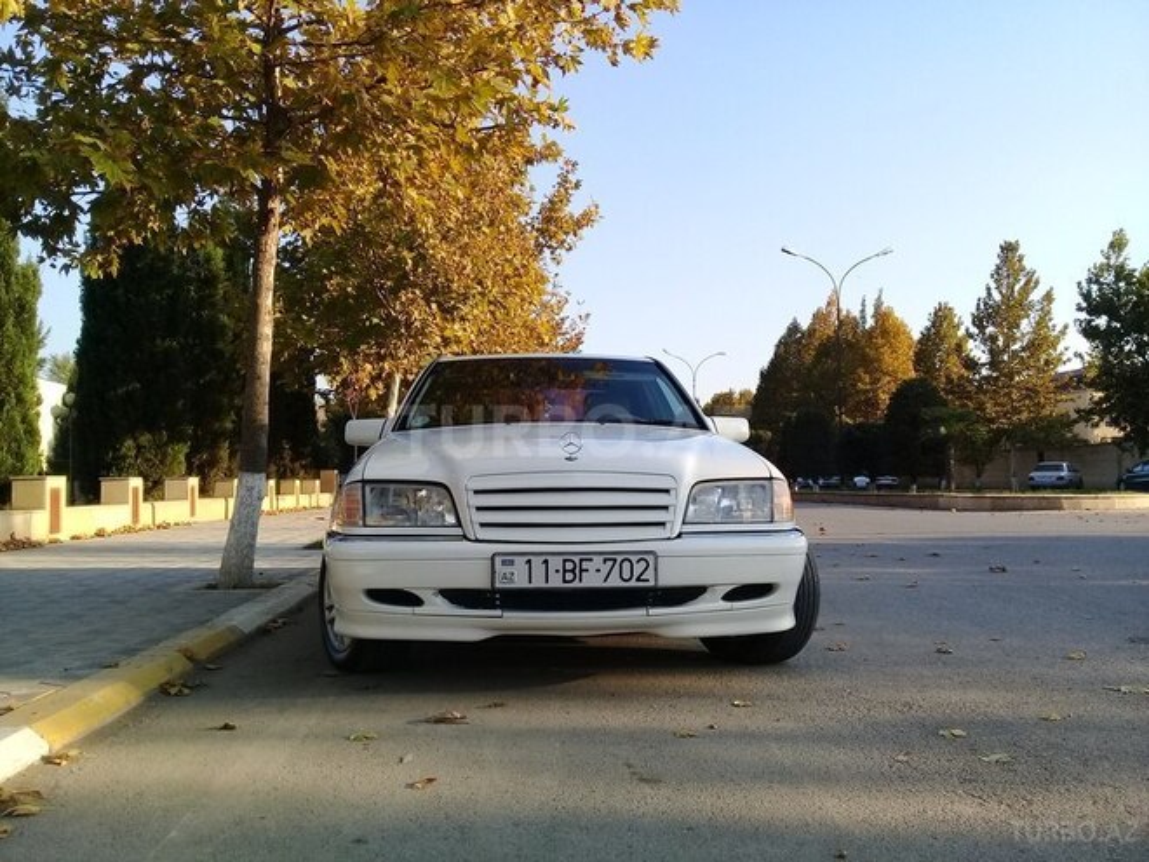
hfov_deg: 58.4
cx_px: 574
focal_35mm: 31
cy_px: 431
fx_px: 1029
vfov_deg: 45.4
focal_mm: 3.3
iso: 50
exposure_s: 1/492
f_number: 2.2
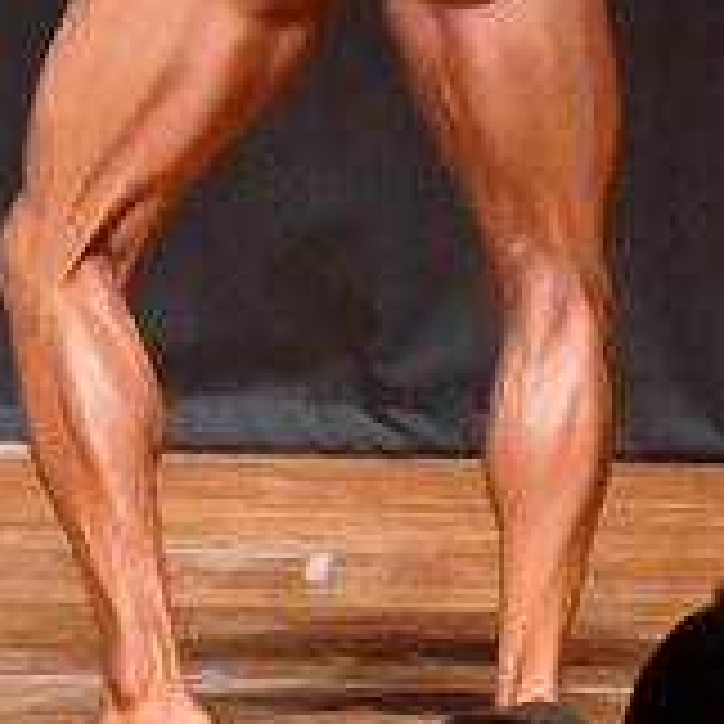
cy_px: -220
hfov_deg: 1.7
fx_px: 24728
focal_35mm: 1045
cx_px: 434
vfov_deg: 1.7
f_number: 5.6
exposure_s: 1/400
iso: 12800
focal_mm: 170
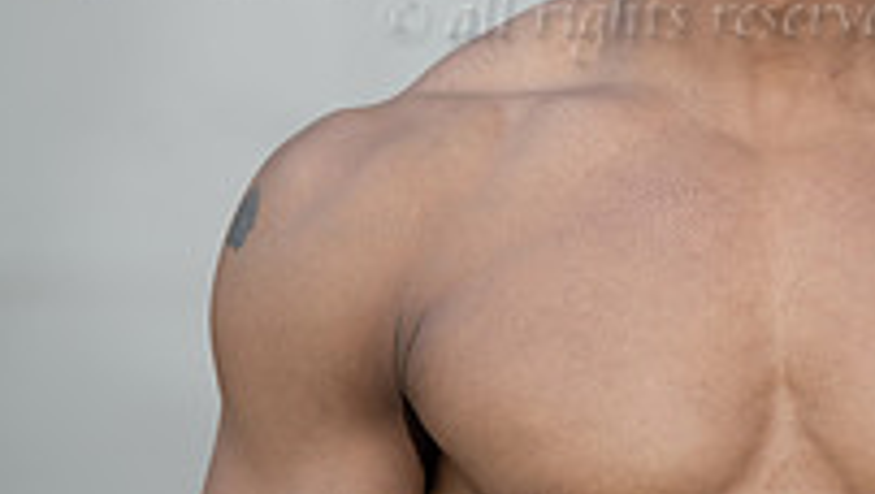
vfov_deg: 4.0
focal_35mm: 303
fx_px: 7036
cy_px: -26
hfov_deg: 7.1
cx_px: 624
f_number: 2.8
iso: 200
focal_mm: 130
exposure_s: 1/800
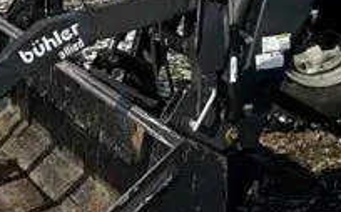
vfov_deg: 10.5
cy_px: -102
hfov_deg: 16.7
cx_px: 403
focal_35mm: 120
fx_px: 1114
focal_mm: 6.86
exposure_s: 1/6623
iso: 80
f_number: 1.78
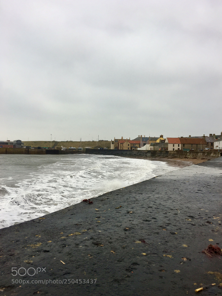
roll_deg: +1.1
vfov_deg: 61.6
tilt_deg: +0.3
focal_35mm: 29
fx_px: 248
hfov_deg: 48.3
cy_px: 148
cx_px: 111
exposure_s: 1/100
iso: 40
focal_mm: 4.15
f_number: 2.2
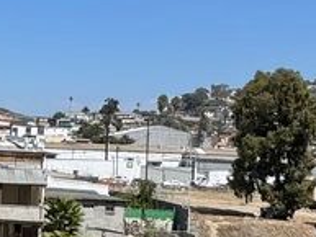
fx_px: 795
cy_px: 152
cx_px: -136
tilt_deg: -1.7
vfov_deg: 17.0
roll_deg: -2.4
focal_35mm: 87
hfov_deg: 19.9
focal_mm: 2.22
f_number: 2.2
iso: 50
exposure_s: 1/2985
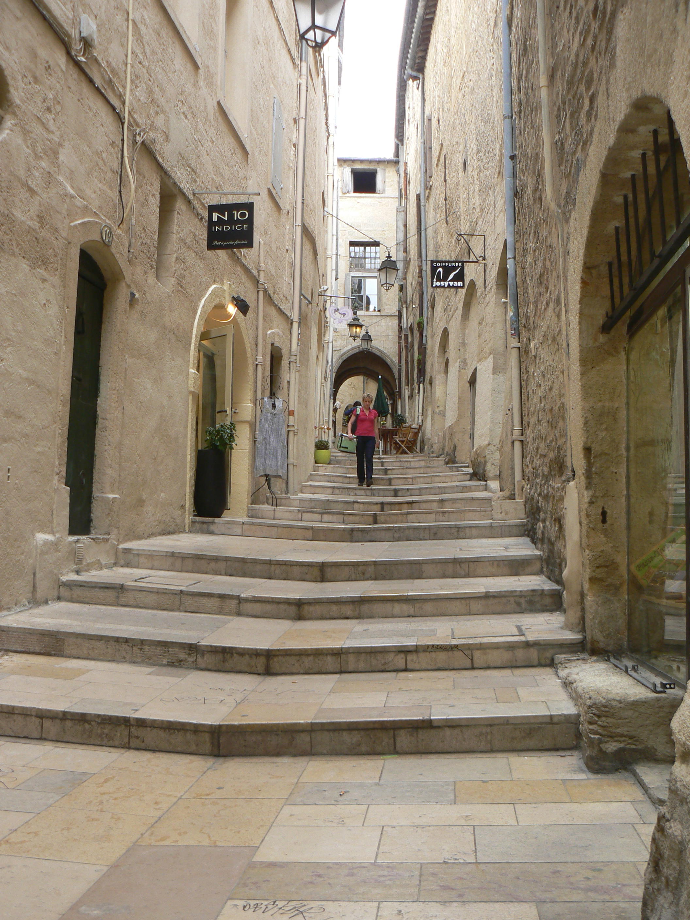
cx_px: 345
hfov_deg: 38.7
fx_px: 983
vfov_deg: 50.1
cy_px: 460
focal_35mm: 37
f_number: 4
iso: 80
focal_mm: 6.2
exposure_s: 1/80
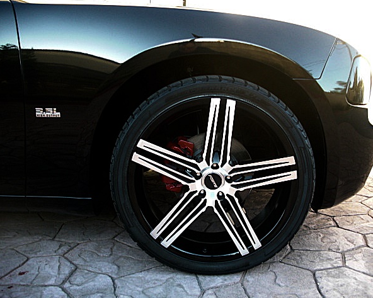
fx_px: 419
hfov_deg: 47.9
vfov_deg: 39.1
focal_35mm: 38
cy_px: 150
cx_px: 199
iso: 200
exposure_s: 1/100
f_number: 2.8
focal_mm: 6.3
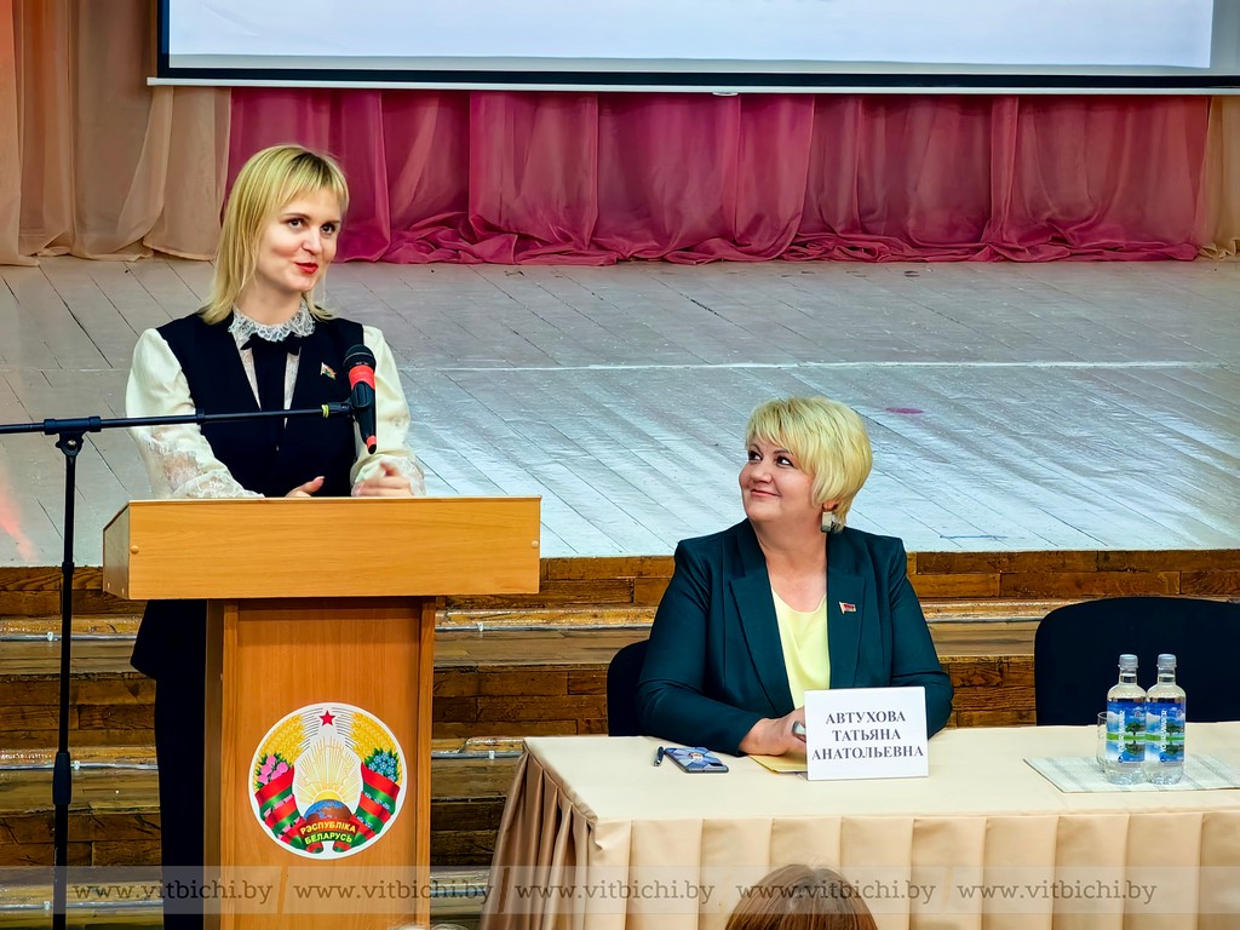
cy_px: 465
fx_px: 4836
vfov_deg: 11.0
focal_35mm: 135
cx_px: 620
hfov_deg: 14.6
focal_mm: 14.46
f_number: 3.4
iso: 400
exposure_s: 1/33.3
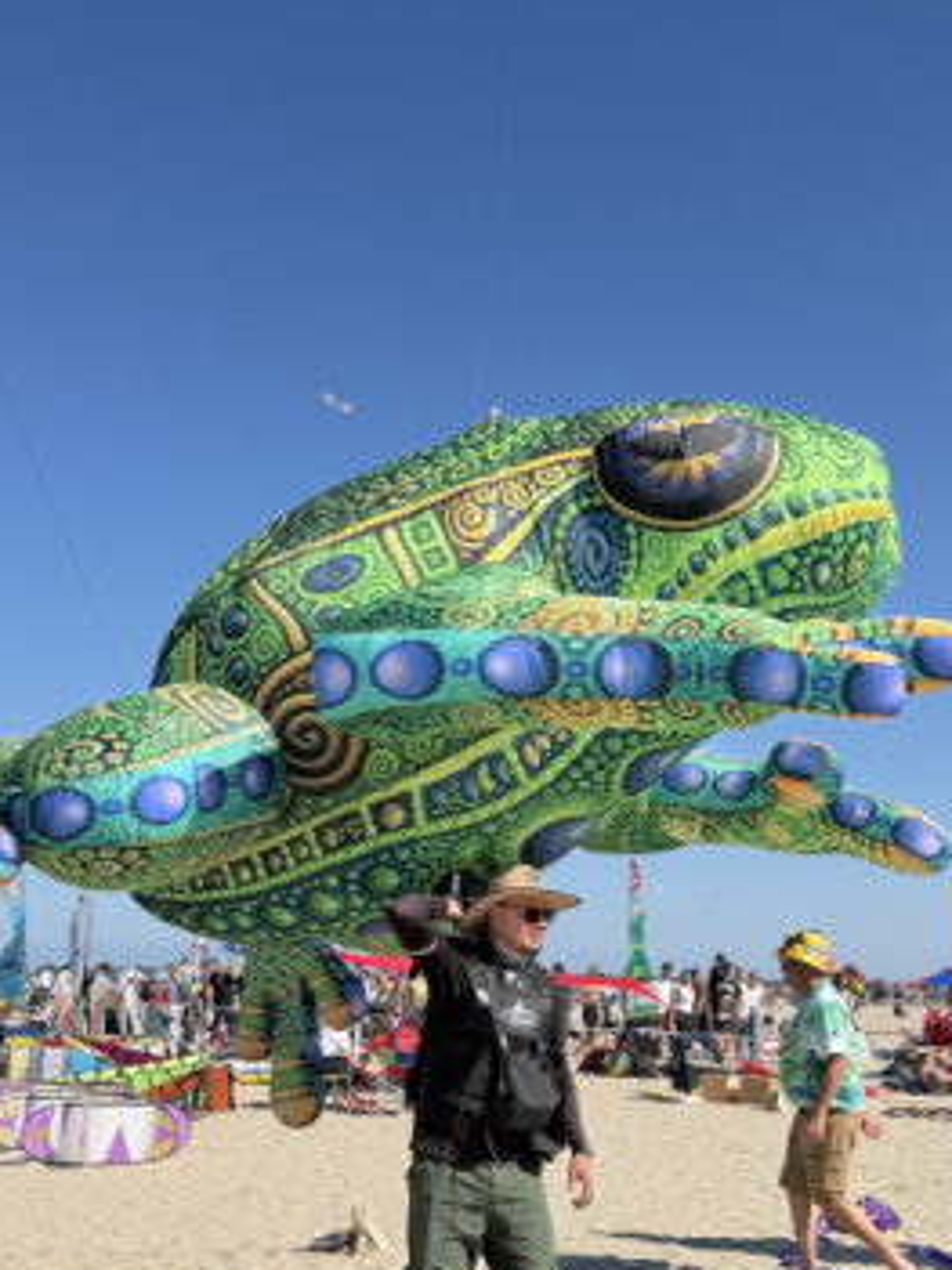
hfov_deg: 35.1
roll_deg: -1.3
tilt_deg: +9.1
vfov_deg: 45.7
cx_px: 463
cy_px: 727
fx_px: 1504
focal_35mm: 41
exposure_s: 1/5714
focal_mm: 6.76
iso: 80
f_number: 1.78
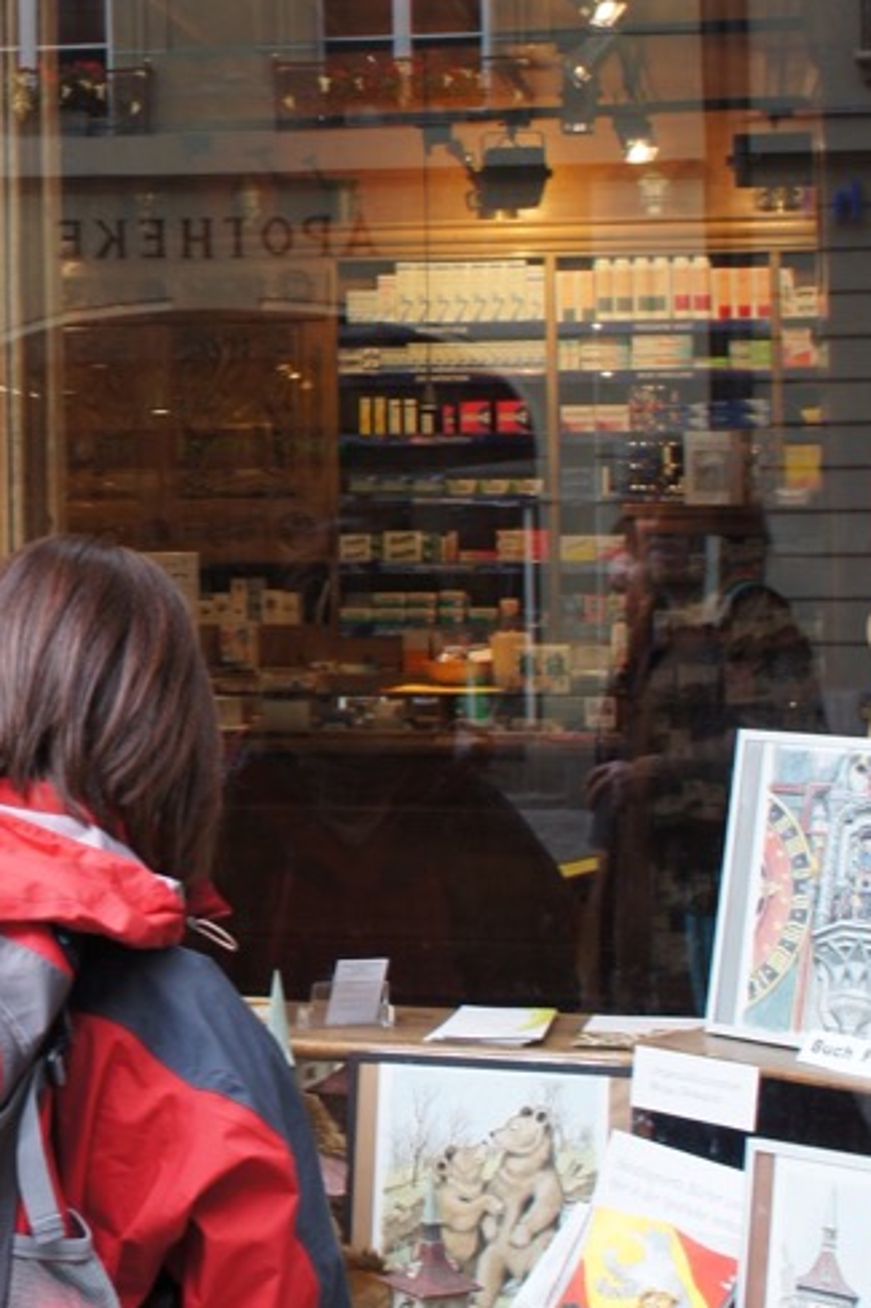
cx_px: -216
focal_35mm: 86
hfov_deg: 15.2
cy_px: 370
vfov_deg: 23.5
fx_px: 3123
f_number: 5.6
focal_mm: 20
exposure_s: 1/80
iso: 250
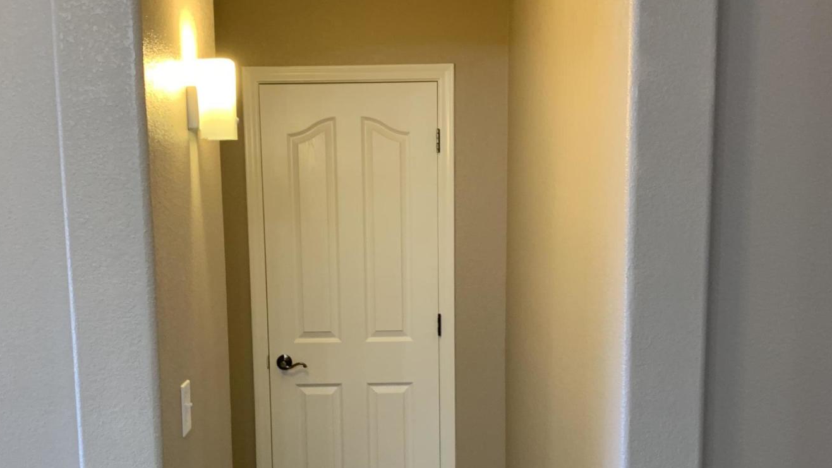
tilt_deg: -7.7
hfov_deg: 47.3
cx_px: 385
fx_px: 949
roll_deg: +0.4
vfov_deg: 27.4
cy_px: 344
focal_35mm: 43
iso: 160
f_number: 1.8
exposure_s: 1/60
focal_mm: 4.25
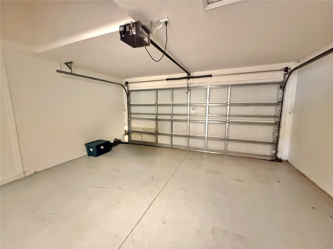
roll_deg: -1.0
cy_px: 124
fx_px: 135
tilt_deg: -3.2
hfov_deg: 102.1
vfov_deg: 85.7
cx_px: 166
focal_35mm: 14
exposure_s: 1/40
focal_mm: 2.22
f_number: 2.2
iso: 1250
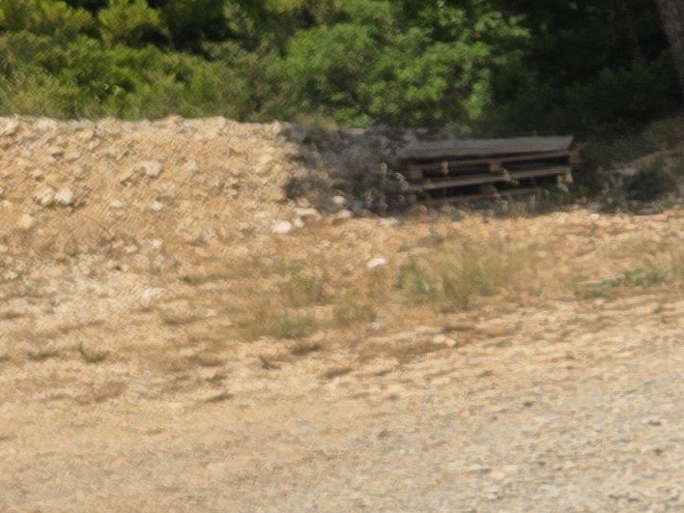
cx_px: 1544
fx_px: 2569
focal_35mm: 130
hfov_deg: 12.5
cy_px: 132
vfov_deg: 11.4
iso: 12
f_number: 1.7
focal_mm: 6.3
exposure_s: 1/1325
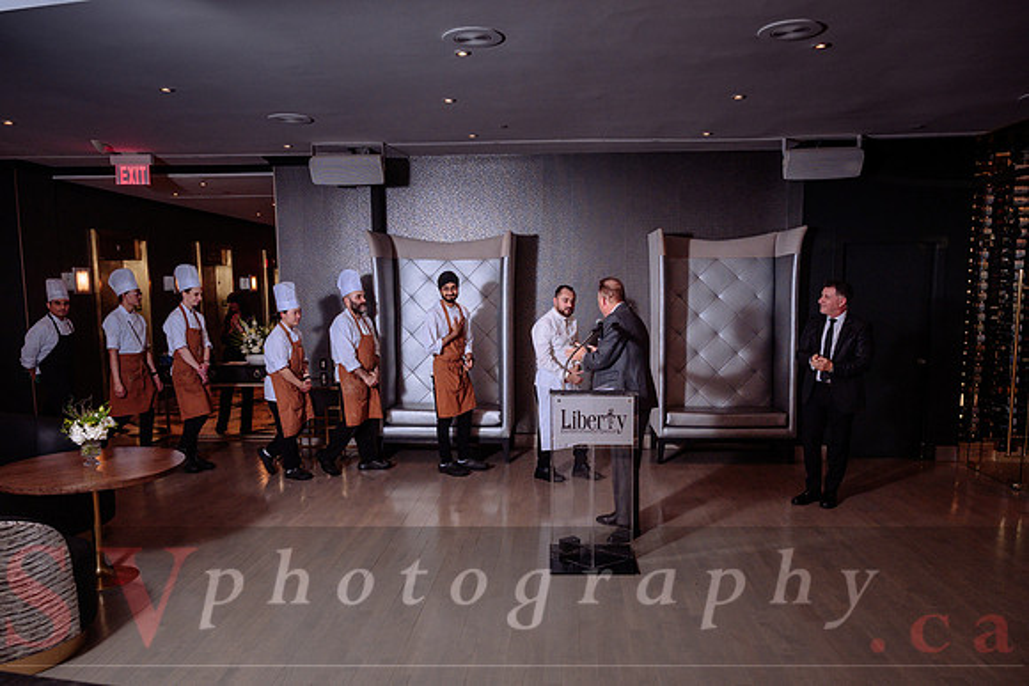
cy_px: 380
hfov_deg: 67.4
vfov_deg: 47.9
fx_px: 772
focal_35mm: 27
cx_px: 522
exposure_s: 1/60
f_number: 5
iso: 800
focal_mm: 24
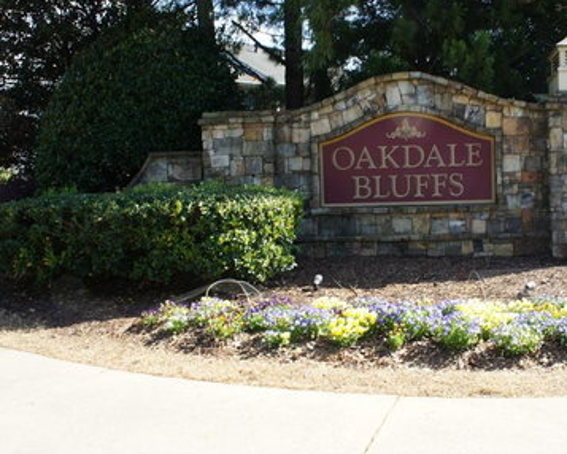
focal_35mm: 34
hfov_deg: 52.2
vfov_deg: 43.4
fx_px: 571
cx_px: 356
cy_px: 232
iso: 200
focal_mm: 18
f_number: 14
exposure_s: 1/30
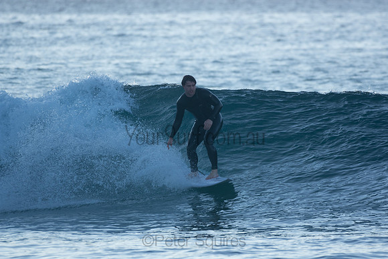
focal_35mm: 750
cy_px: 130
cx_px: 194
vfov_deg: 1.8
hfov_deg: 2.7
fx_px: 8085
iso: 250
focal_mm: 500
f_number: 5.6
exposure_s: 1/640
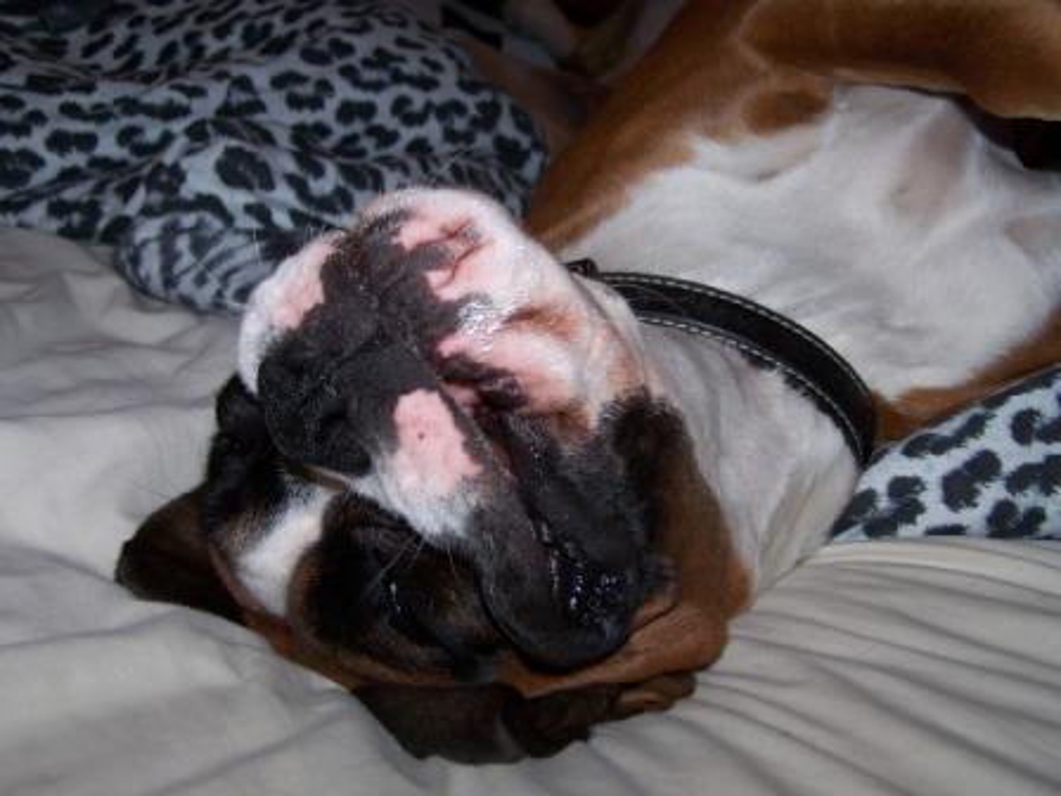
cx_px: 530
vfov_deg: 30.3
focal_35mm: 48
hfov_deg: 39.7
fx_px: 1471
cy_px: 398
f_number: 3
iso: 80
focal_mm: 8
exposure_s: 1/60
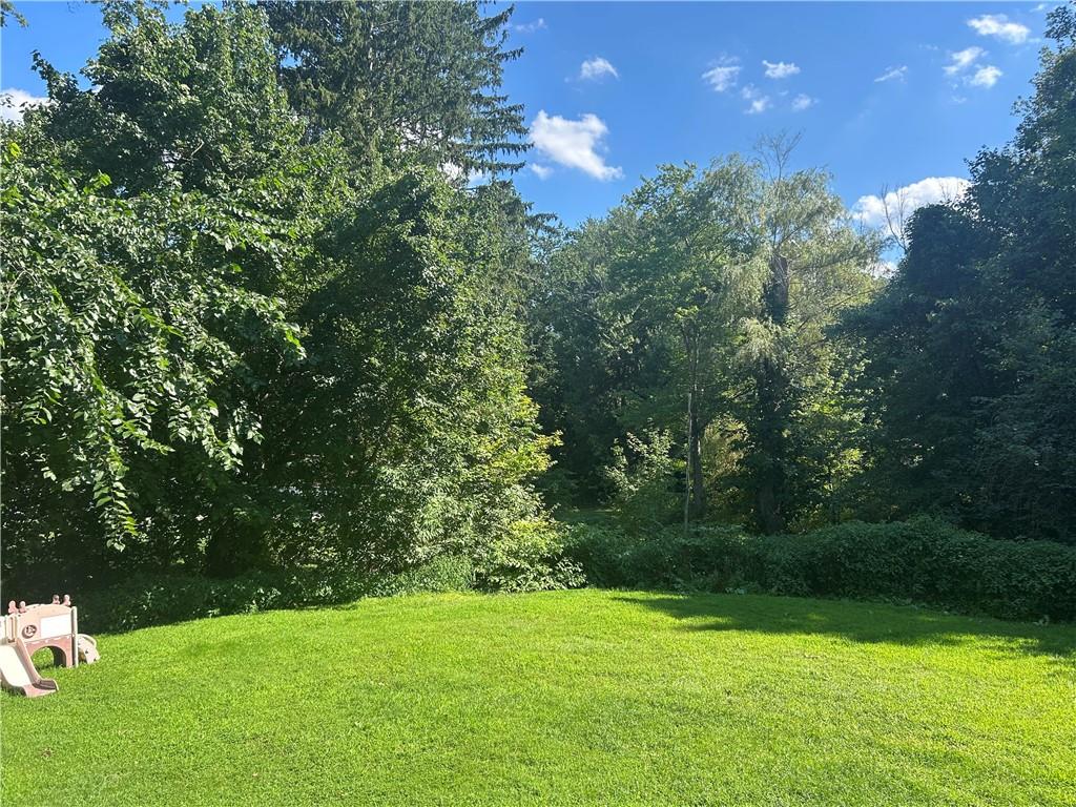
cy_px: 404
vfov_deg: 53.1
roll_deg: +0.0
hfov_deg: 67.3
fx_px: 808
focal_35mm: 26
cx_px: 538
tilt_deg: +3.2
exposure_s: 1/1266
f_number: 1.5
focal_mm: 5.7
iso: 50
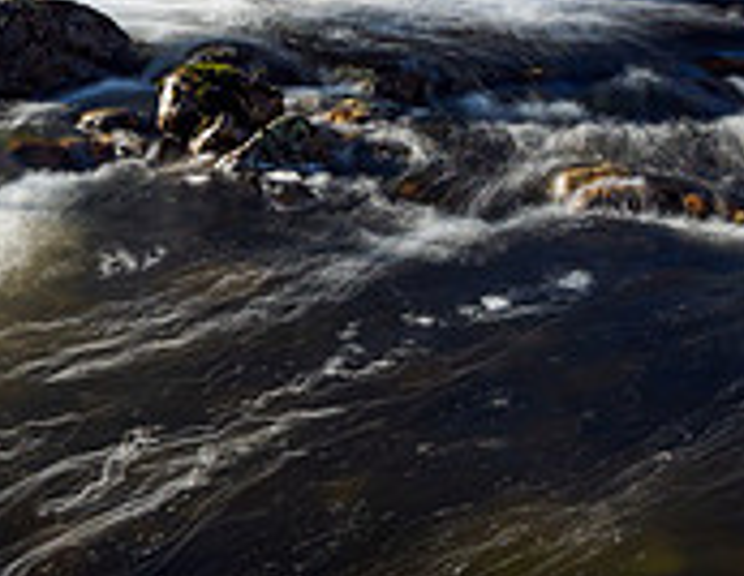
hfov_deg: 23.5
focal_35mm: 82
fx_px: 1783
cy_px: 271
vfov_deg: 18.4
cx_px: 244
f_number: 7.1
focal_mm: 12
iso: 200
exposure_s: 1.3
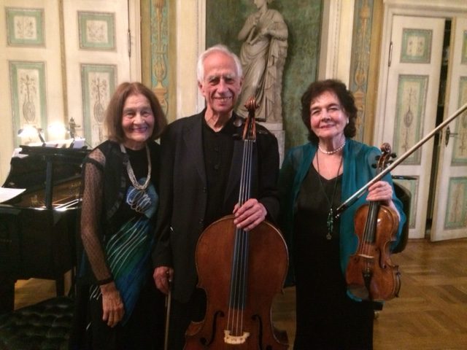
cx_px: 234
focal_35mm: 29
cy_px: 175
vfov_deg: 48.2
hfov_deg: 61.7
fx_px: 391
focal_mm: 4.15
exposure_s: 1/17
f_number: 2.2
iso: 500
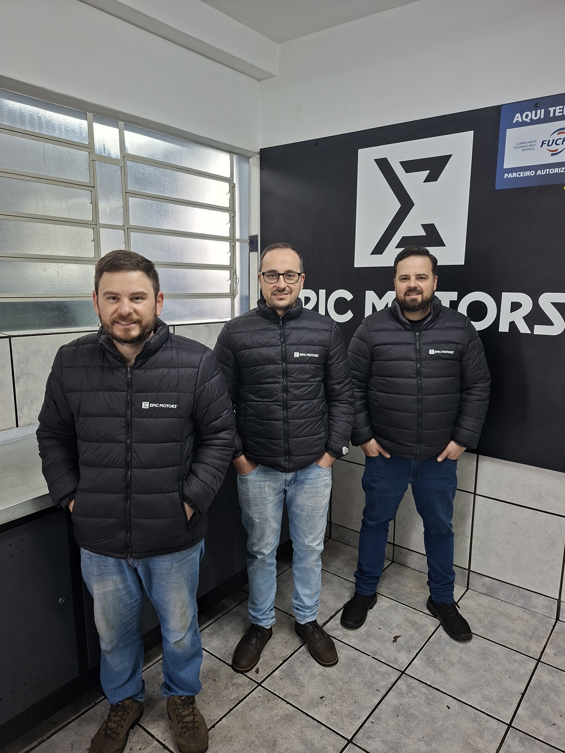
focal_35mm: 23
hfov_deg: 58.9
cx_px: 282
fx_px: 501
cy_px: 376
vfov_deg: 73.9
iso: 320
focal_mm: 5.54
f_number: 1.8
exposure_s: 1/60
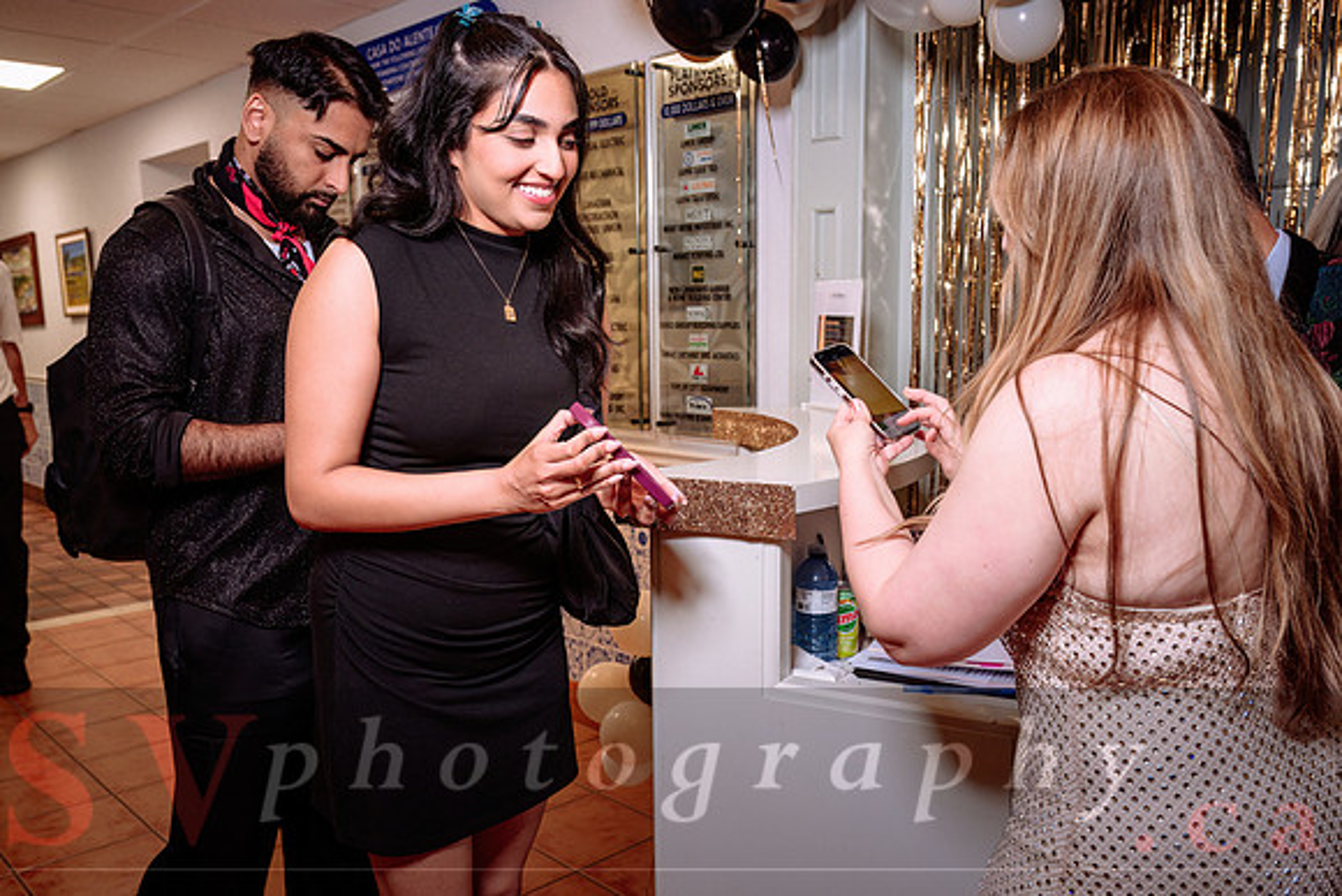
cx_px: 677
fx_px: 1131
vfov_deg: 43.1
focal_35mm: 30
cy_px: 497
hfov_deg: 61.3
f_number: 4.5
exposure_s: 1/160
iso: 500
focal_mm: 26.5
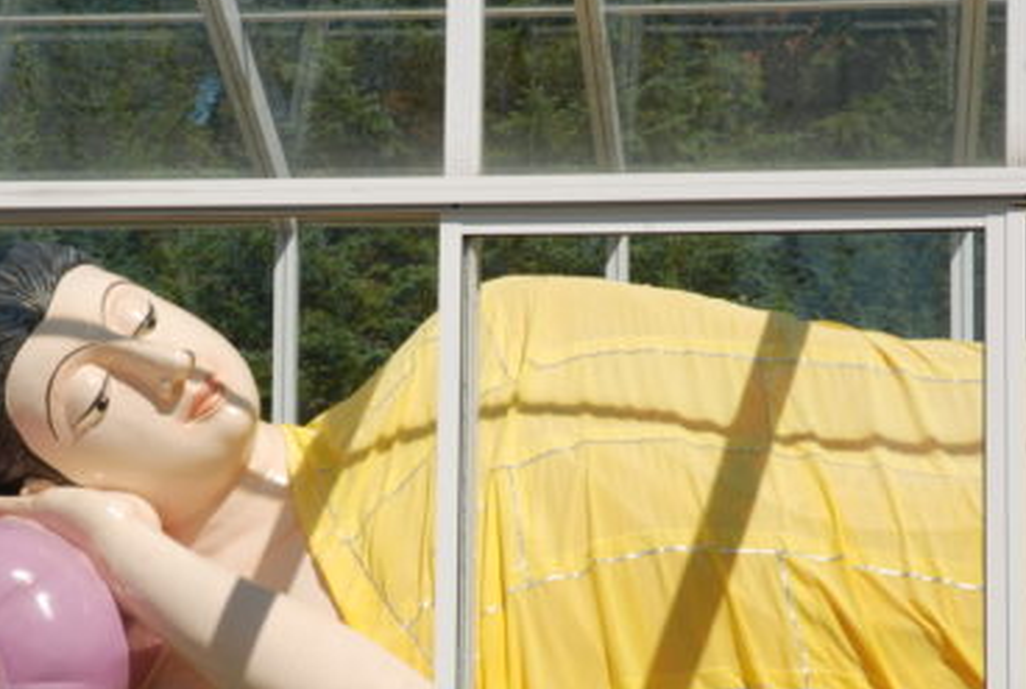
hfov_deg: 17.9
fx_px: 3256
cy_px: 445
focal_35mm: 114
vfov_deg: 12.1
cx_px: 357
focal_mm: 56
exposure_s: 1/80
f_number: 18
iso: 100
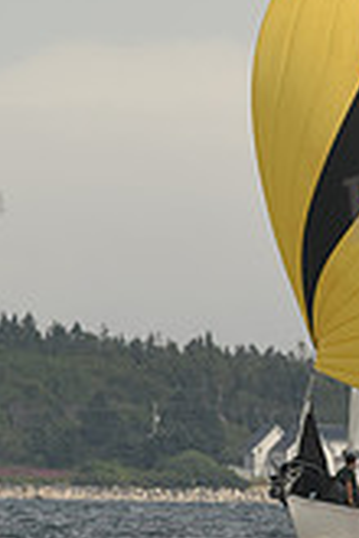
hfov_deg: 1.0
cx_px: 175
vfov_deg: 1.5
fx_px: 21015
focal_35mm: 1405
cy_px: 36
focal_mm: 400
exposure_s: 1/1000
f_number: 7.1
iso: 250
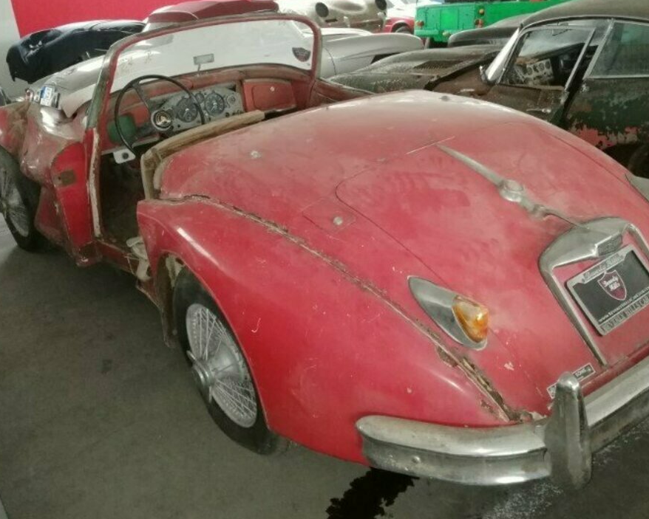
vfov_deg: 41.1
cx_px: 351
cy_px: 230
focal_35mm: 36
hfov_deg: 50.2
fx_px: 692
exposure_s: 1/20
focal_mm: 3.81
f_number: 2.2
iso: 640
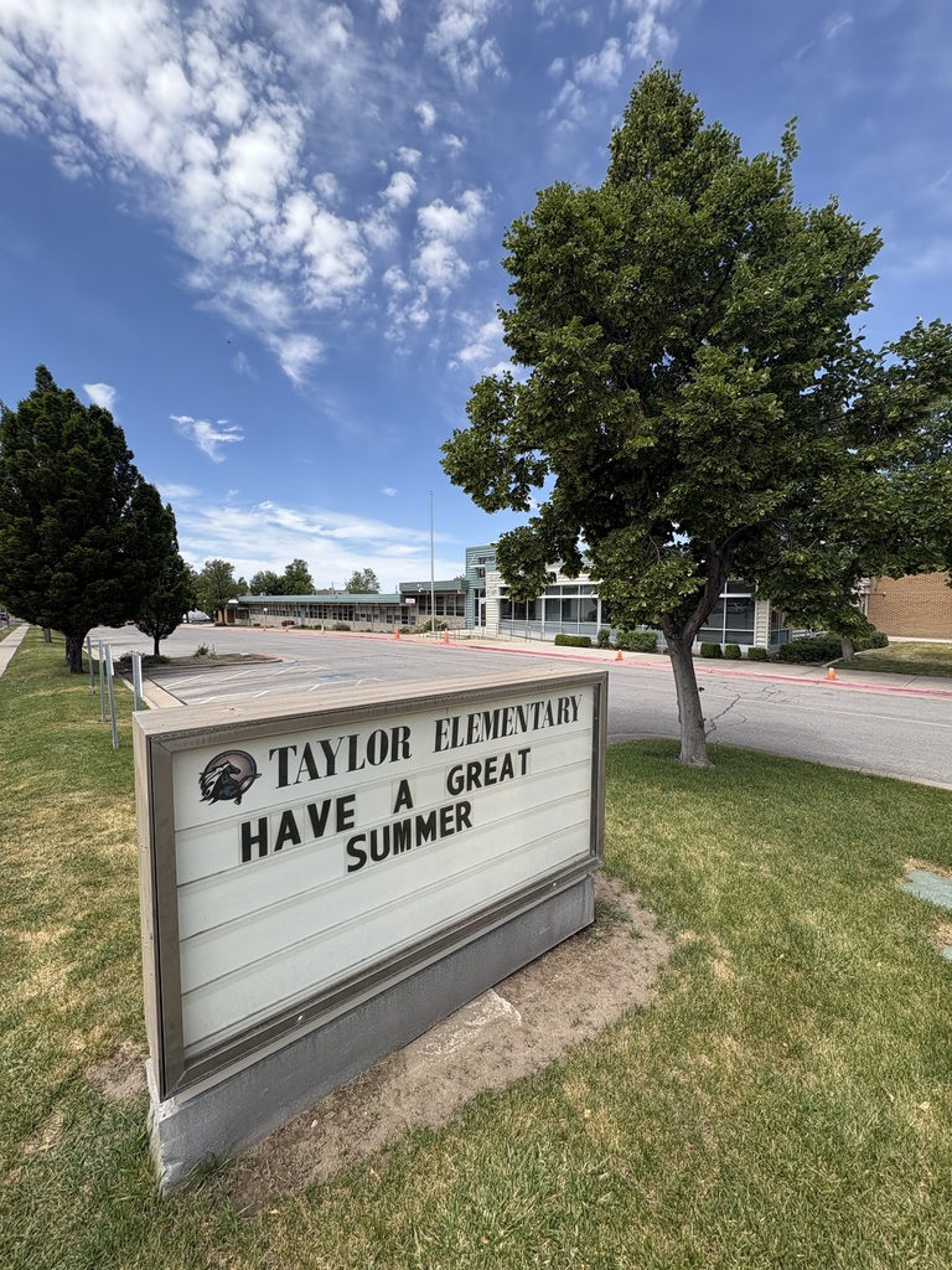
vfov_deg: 102.1
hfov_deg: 85.7
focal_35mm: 14
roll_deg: -0.9
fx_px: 513
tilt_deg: -4.5
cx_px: 476
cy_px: 635
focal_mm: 2.22
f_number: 2.2
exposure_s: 1/1506
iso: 50
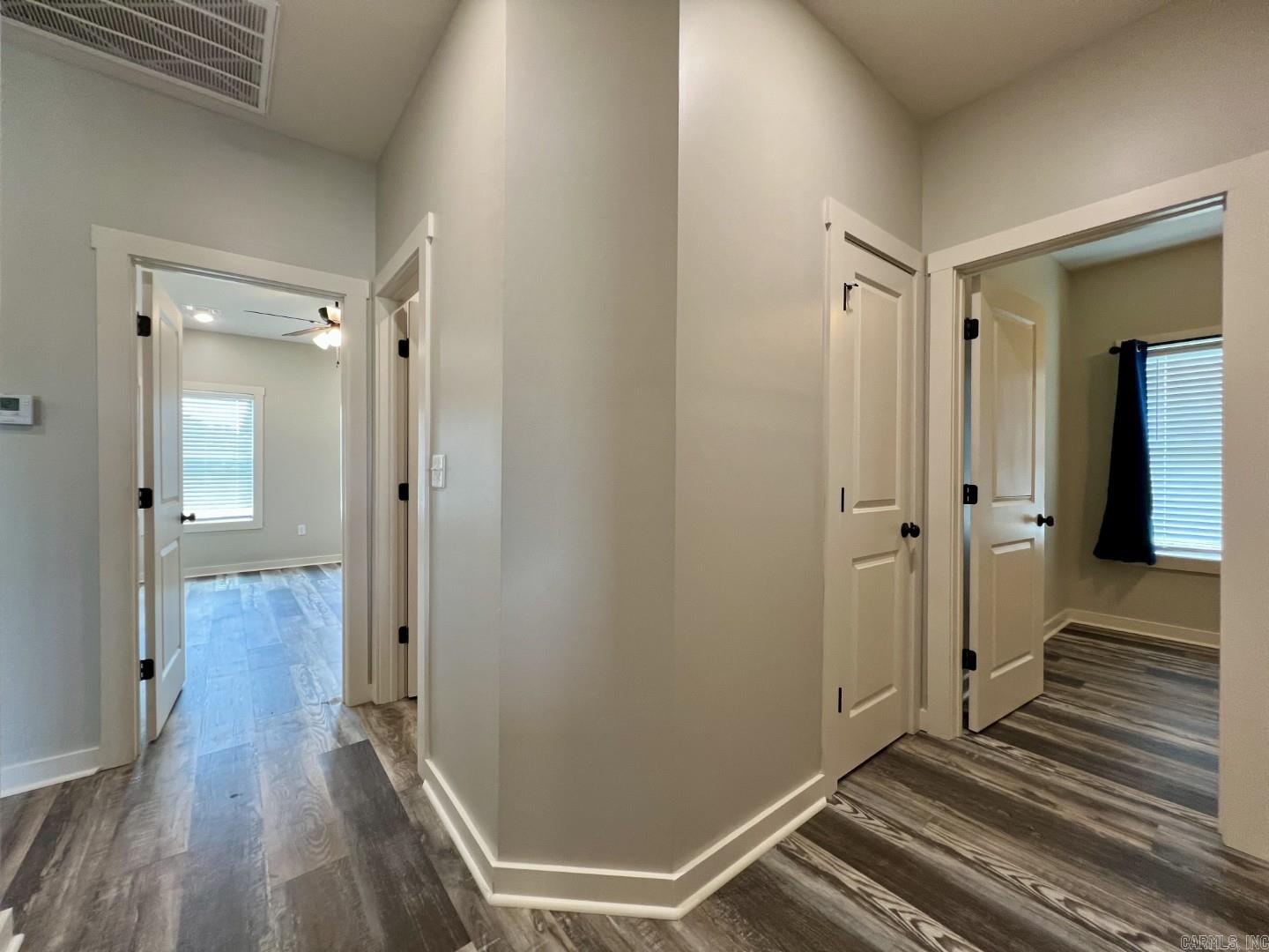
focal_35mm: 13
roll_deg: -0.3
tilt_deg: -0.5
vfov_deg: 89.9
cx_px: 634
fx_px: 477
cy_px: 476
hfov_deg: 106.2
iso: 160
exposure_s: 1/60
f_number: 1.8
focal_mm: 1.57
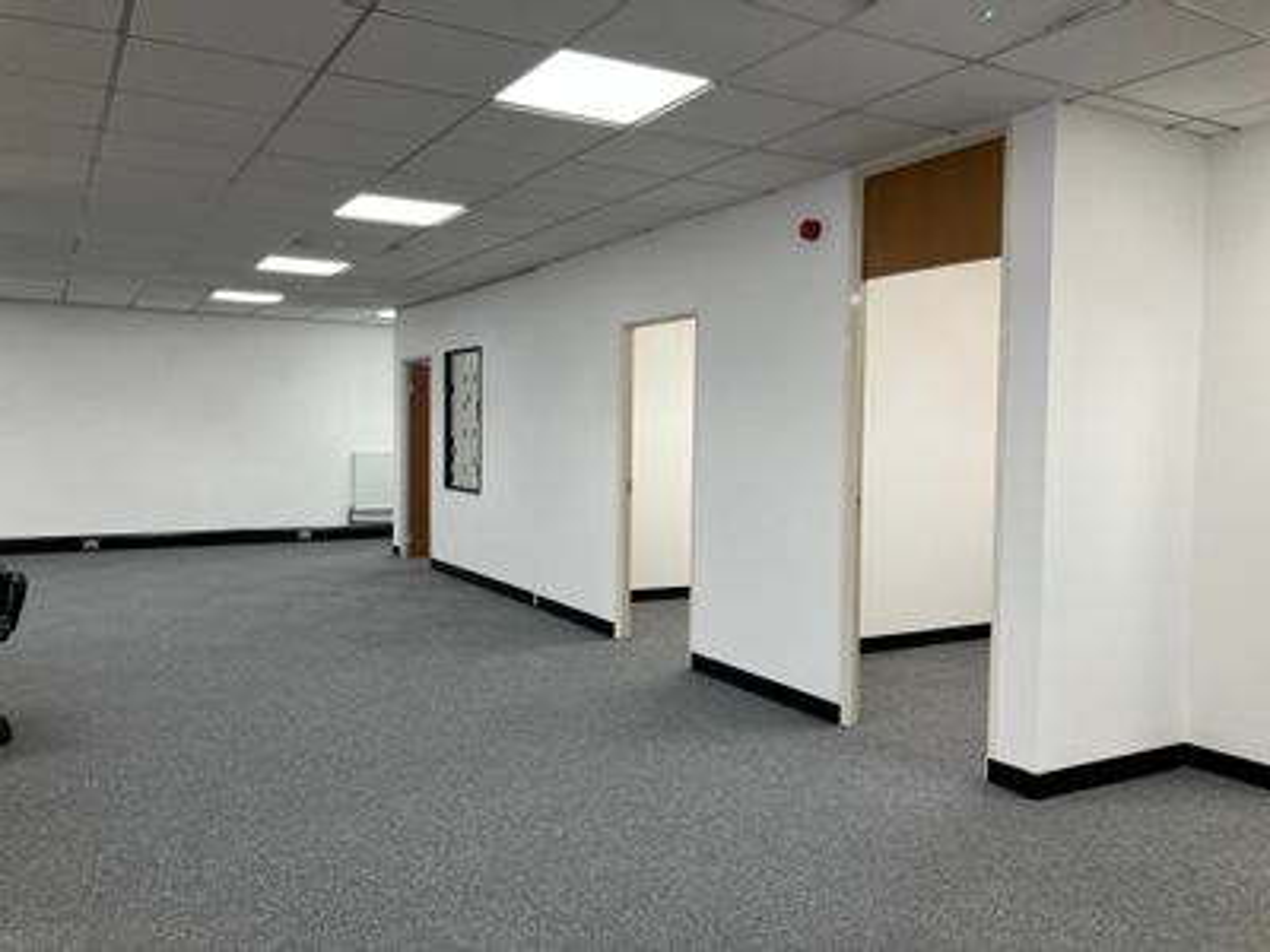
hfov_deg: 63.4
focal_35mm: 28
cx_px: 635
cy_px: 476
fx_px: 1027
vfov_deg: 49.7
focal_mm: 3.99
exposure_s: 1/100
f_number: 1.8
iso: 80
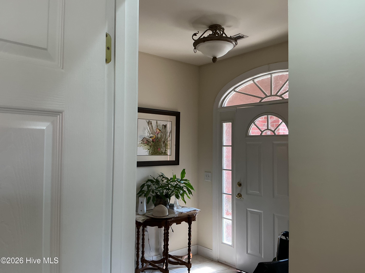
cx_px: 182
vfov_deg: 48.2
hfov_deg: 61.7
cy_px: 136
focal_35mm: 29
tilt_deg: +2.7
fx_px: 306
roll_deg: -0.6
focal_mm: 3
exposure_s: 1/60
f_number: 1.8
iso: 64
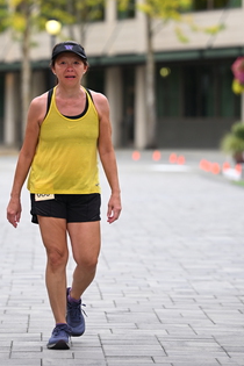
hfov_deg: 6.0
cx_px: 64
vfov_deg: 9.1
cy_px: 93
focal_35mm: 227
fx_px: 2308
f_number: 2.8
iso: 640
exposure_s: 1/1600
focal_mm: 130
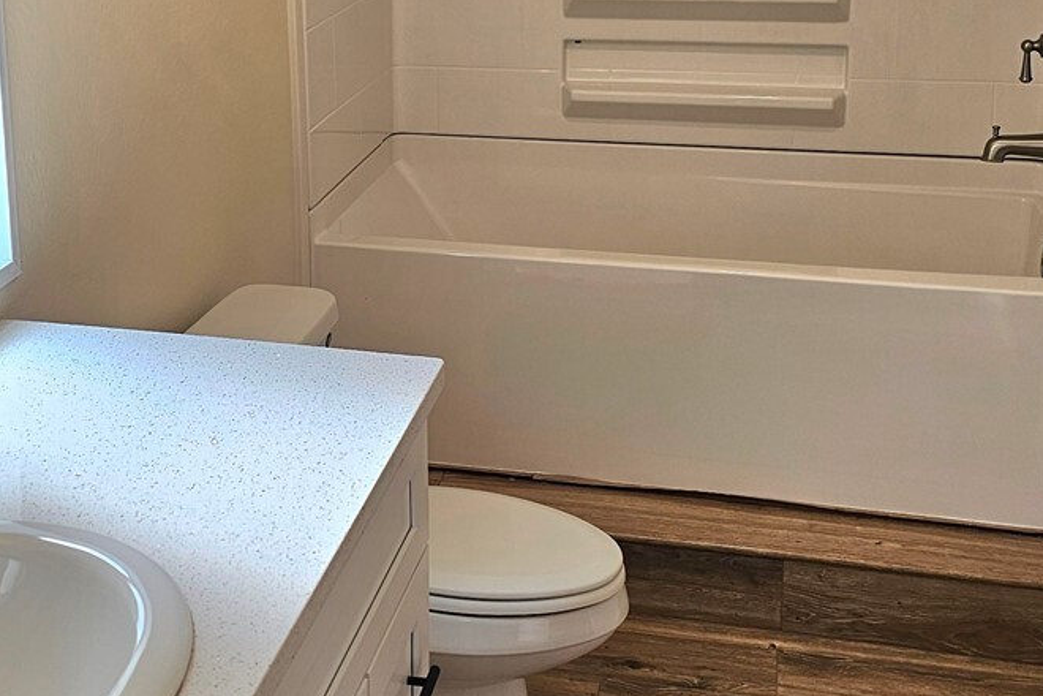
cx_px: 302
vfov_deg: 23.0
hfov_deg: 34.0
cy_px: 131
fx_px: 1680
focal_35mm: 58
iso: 40
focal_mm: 6.3
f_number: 1.7
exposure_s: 1/182
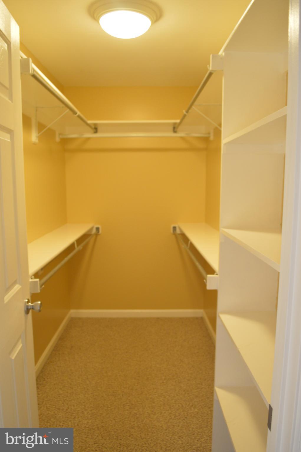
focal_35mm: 27
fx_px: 339
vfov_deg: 67.4
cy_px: 226
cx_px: 150
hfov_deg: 47.9
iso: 800
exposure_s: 1/50
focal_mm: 18
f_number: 3.5
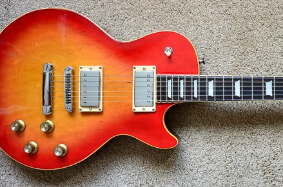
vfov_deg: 26.4
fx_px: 400
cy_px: 85
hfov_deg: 37.6
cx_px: 224
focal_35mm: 51
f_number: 3.5
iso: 110
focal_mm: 18.5
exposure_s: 1/30
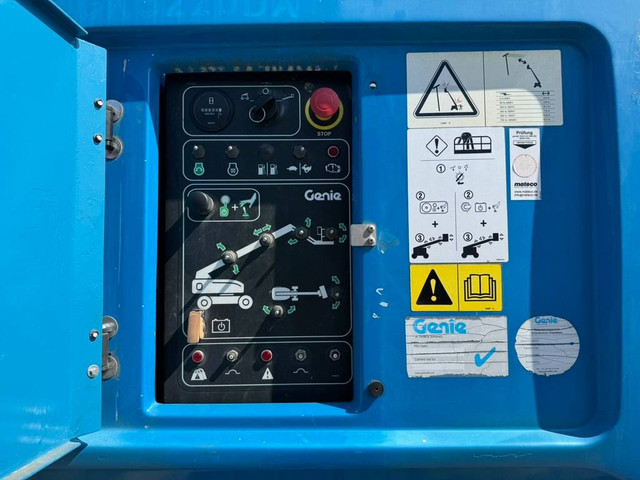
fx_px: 444
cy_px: 240
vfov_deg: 56.8
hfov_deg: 71.6
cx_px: 320
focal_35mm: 24
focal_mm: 6.76
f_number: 1.78
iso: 80
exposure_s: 1/2506
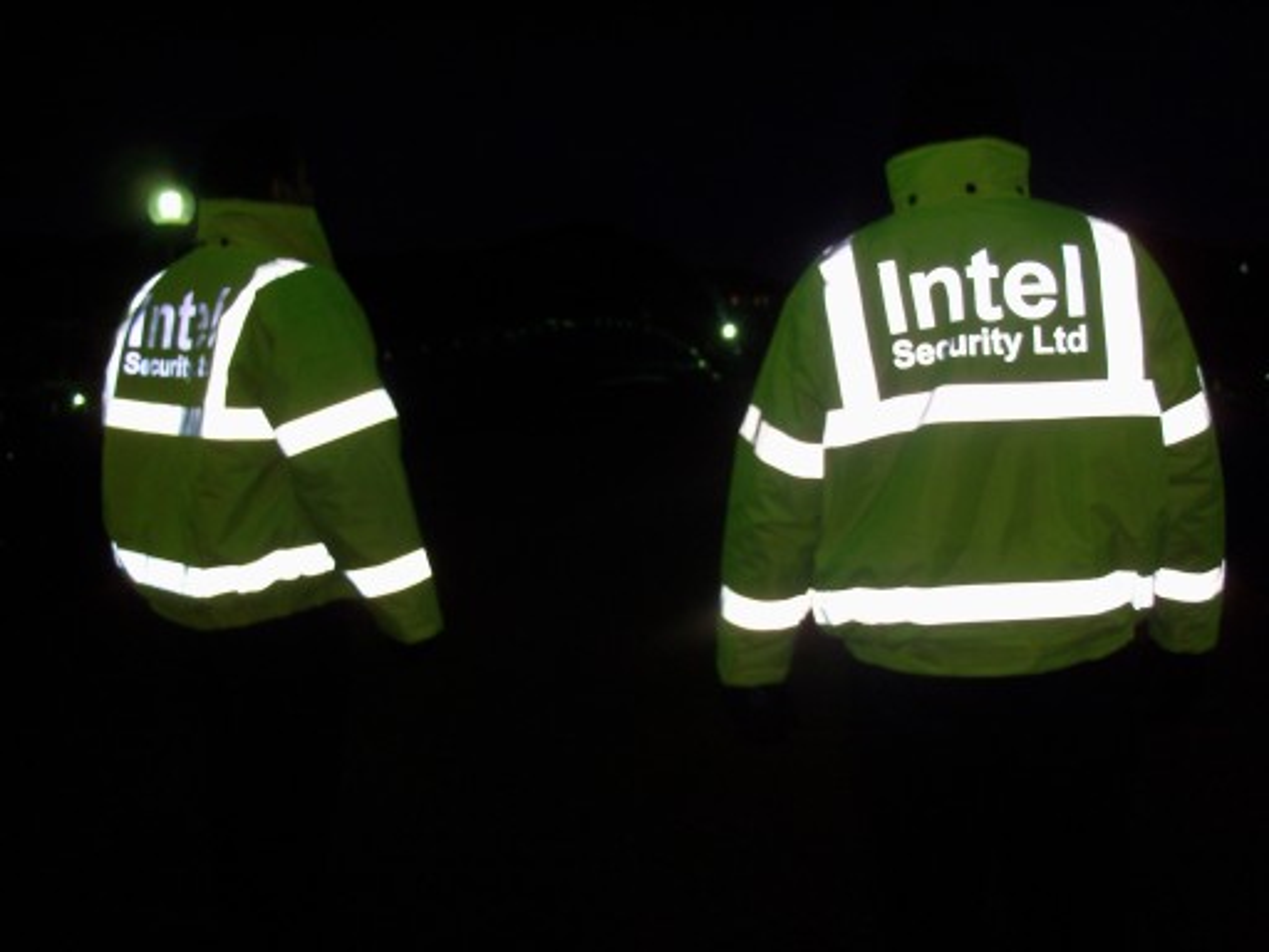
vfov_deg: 40.7
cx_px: 634
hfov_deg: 52.6
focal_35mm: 35
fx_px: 1283
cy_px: 476
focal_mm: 6.3
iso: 100
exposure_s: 1/30
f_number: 3
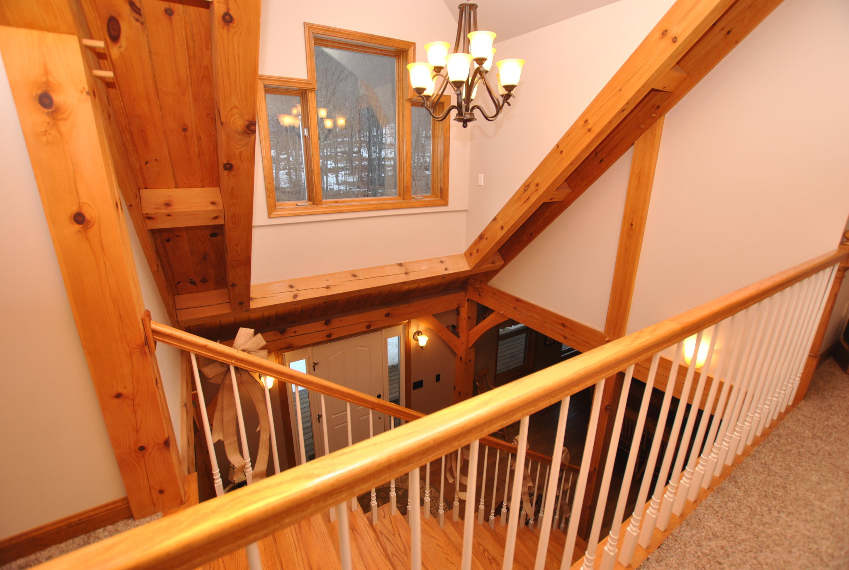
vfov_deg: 77.6
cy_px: 285
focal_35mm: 15
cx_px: 424
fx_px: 354
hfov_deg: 100.3
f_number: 4
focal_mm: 10
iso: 200
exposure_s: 1/60
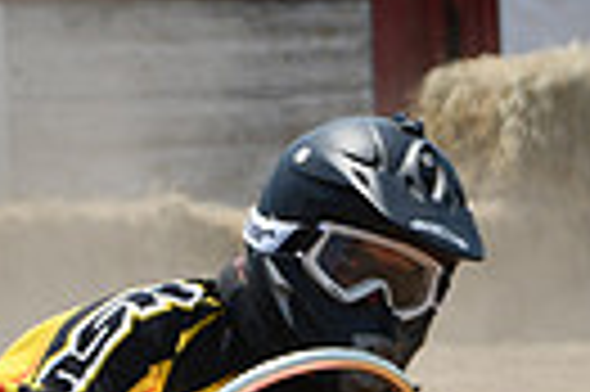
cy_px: 502
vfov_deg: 1.2
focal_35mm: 1159
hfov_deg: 1.8
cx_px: 649
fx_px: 18971
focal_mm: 175
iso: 110
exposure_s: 1/500
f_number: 8
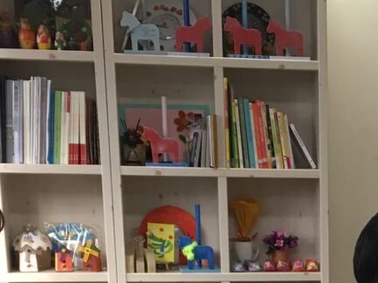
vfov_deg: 12.9
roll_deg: +0.2
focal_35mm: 108
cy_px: 434
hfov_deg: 17.4
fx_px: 1179
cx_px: 449
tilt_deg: -13.9
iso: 25
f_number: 2.2
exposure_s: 1/30
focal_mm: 4.15
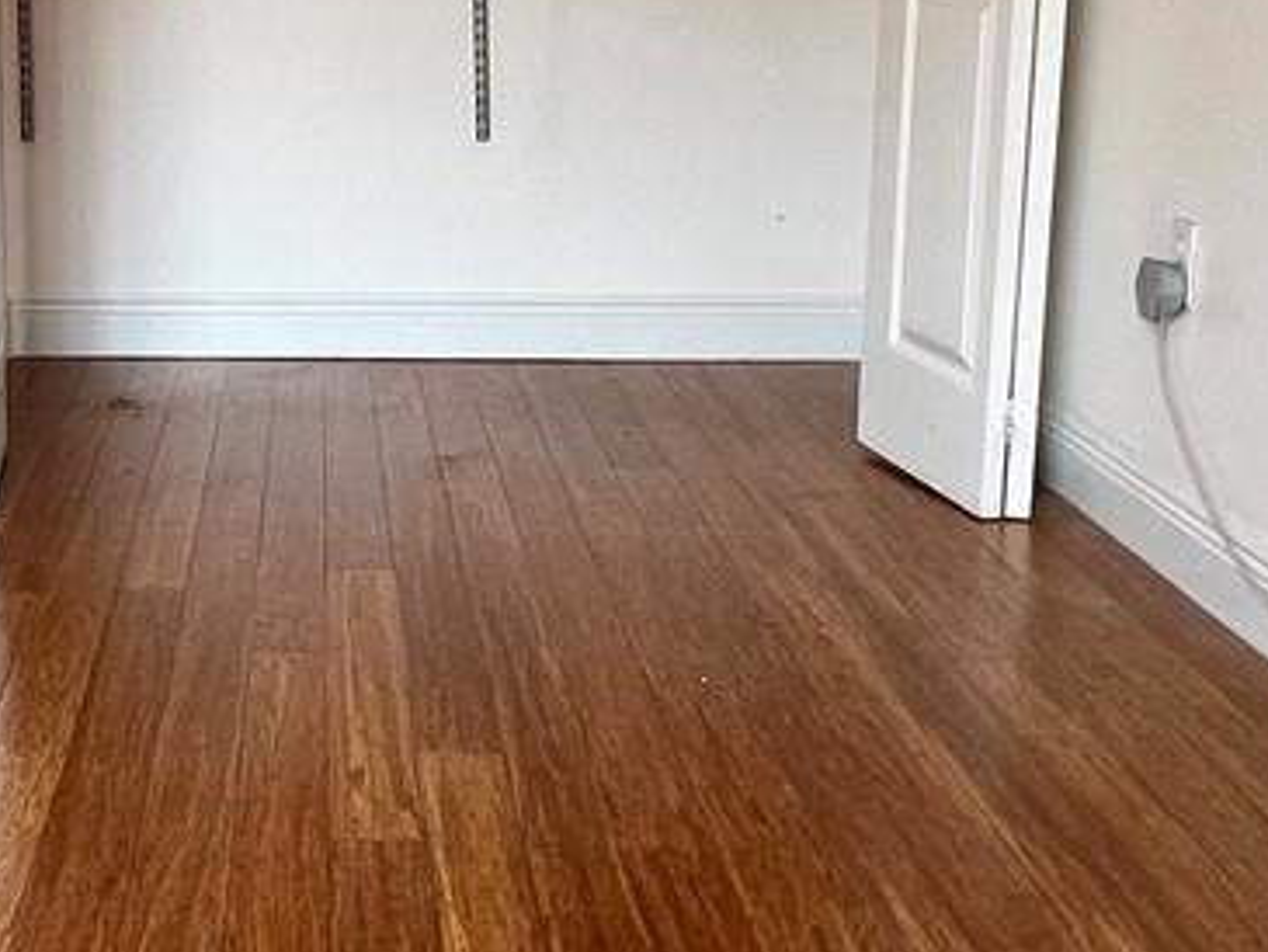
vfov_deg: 25.5
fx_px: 2089
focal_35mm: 57
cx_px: 257
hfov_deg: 32.8
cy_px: 285
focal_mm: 1.57
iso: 80
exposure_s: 1/99
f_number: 1.8
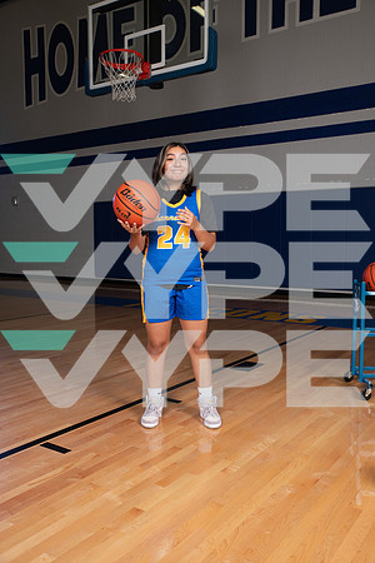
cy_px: 282
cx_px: 188
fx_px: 531
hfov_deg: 38.9
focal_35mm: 34
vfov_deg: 55.8
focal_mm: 34
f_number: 7.1
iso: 500
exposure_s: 1/320
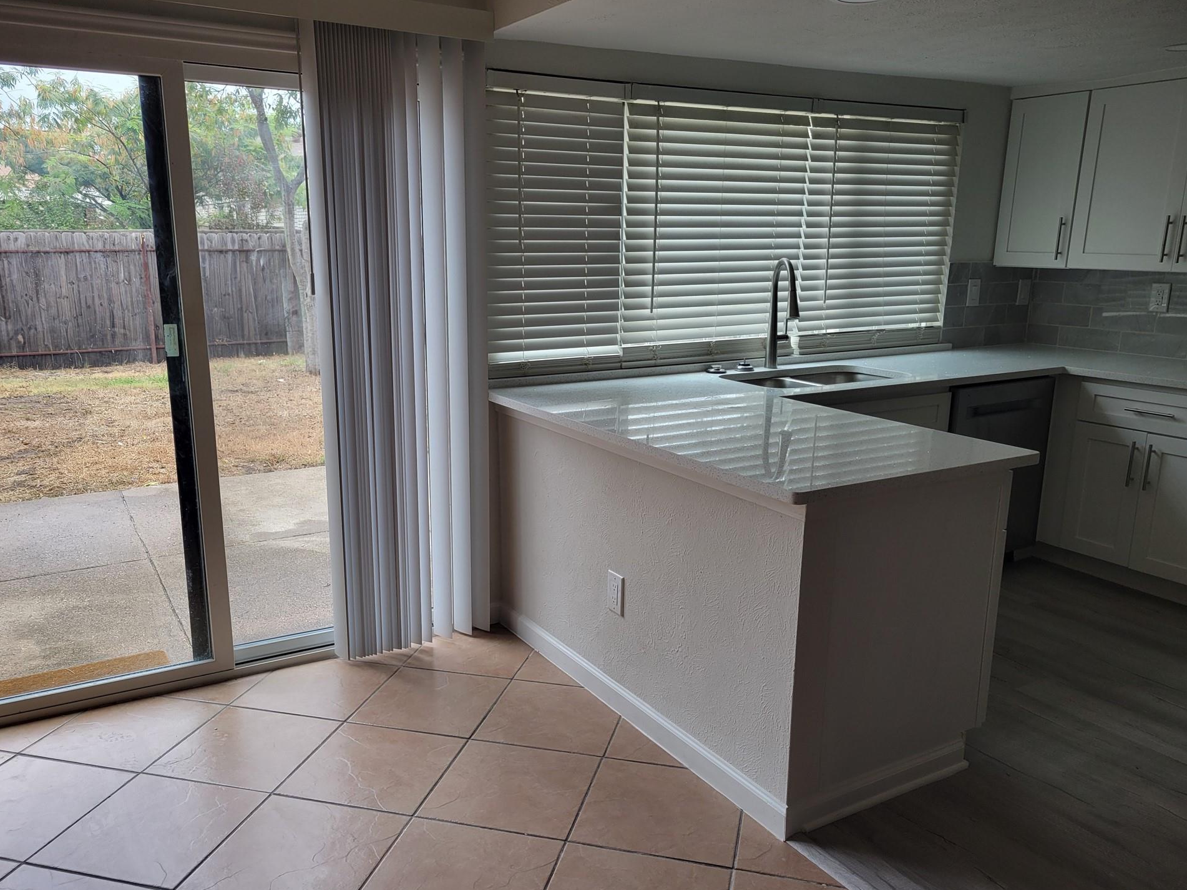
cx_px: 557
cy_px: 467
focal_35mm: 28
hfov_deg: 63.4
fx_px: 960
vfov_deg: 49.7
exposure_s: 1/126
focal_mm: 5.4
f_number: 1.8
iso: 40
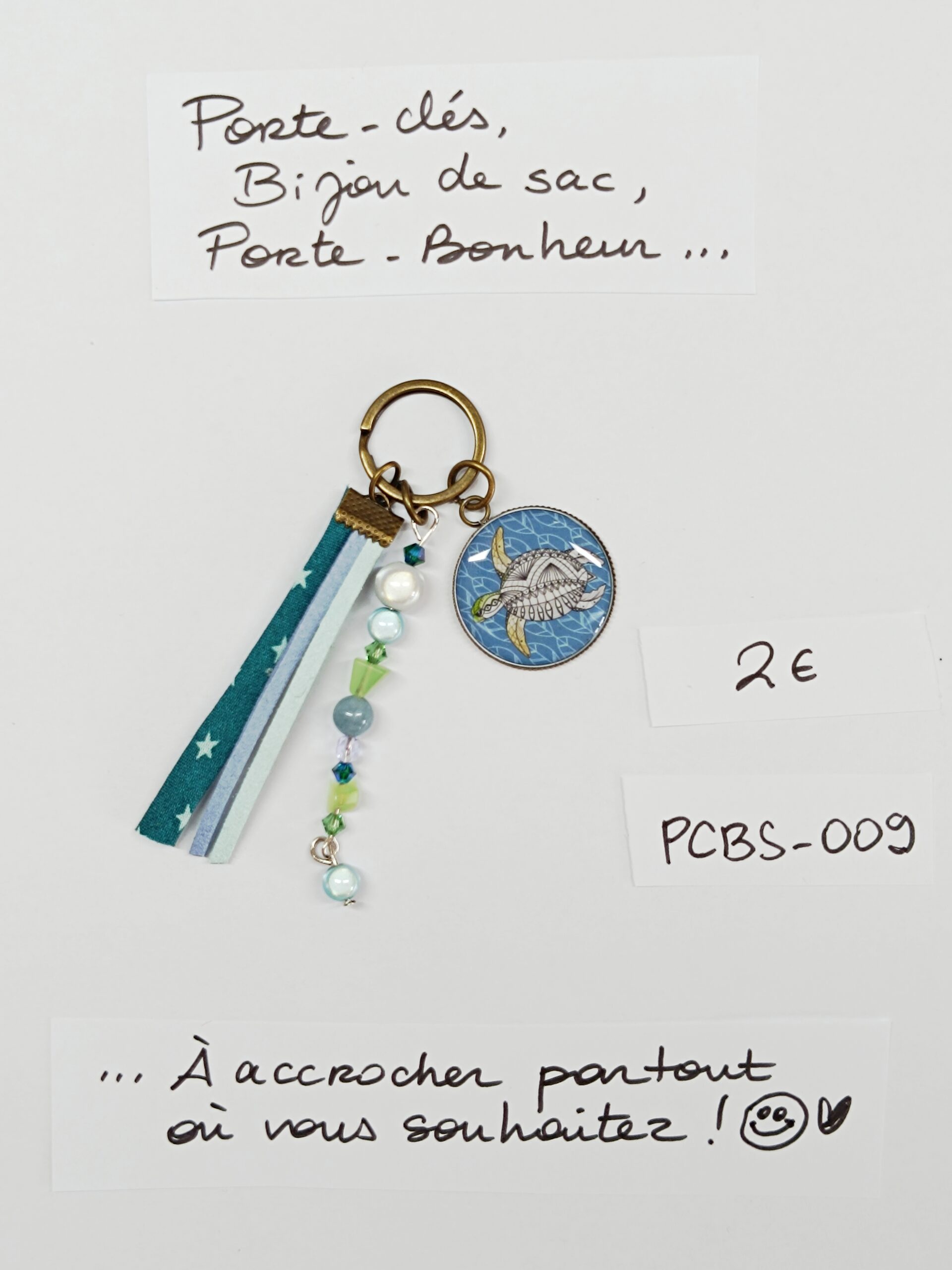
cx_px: 476
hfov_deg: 56.8
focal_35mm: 24
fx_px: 880
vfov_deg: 71.6
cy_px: 635
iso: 102
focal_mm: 5.59
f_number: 1.88
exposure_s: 1/101
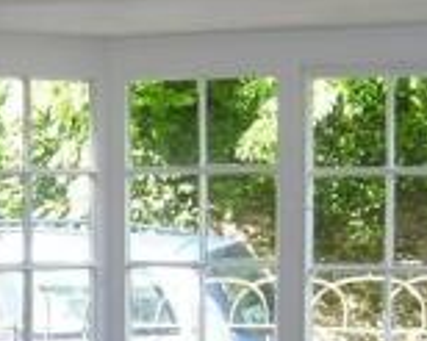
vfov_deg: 12.1
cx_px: 1
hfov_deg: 15.0
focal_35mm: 126
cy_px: 353
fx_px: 1591
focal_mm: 5.6
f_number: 2.7
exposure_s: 1/60
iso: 80
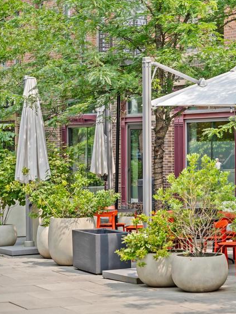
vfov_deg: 16.0
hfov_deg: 11.8
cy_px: 151
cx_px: 273
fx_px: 1118
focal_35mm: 123
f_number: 2.8
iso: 100
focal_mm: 70
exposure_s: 1/500
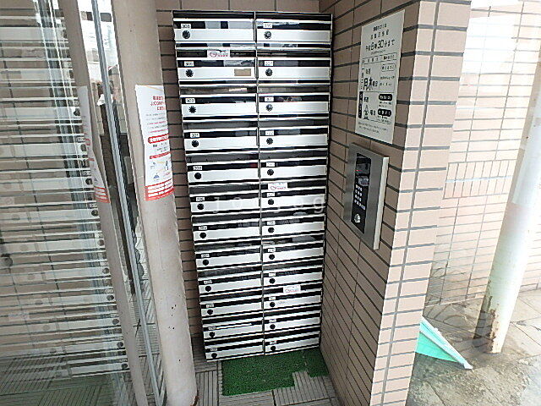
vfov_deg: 63.4
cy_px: 203
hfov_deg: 79.0
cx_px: 270
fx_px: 328
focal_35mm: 21
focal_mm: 3.7
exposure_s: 1/30
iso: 250
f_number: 3.5
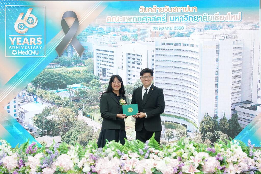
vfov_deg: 23.0
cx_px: 130
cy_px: 87
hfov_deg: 33.9
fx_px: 428
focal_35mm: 59
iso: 1000
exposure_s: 1/160
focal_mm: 59
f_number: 2.8
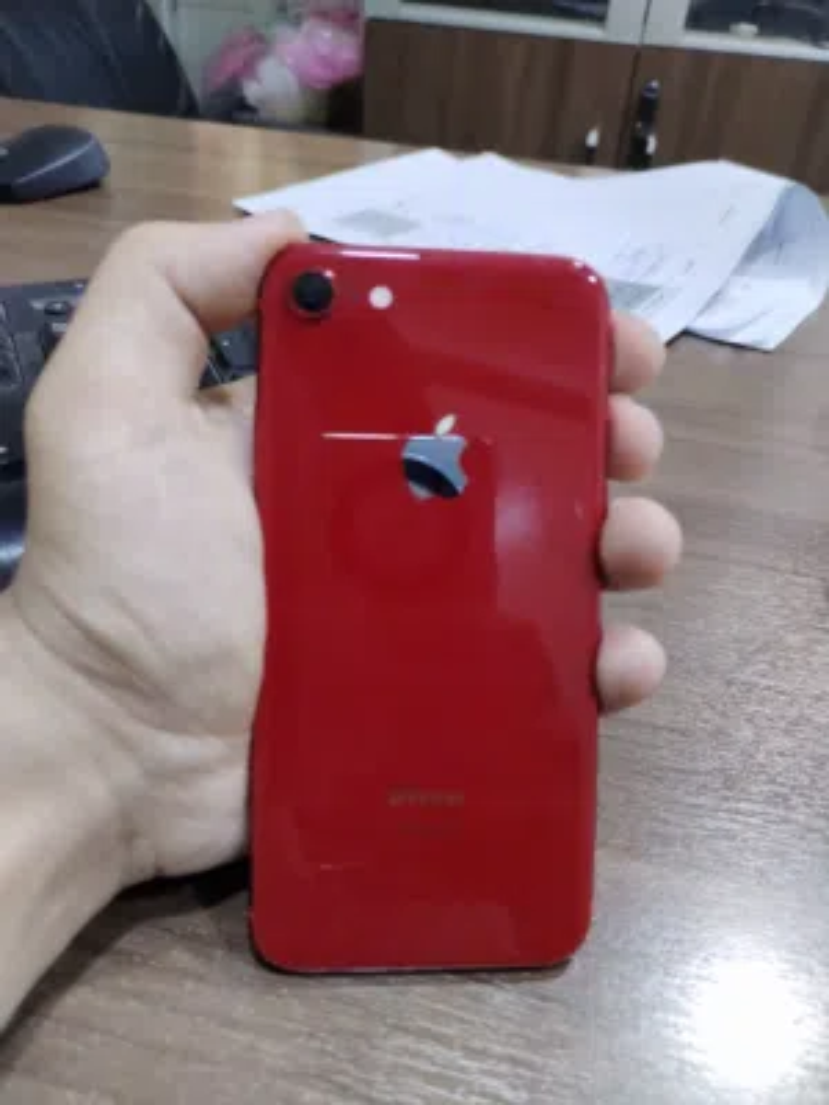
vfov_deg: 61.7
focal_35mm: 29
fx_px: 926
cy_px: 552
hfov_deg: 48.2
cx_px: 414
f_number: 1.8
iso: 402
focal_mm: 4.75
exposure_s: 1/33.3
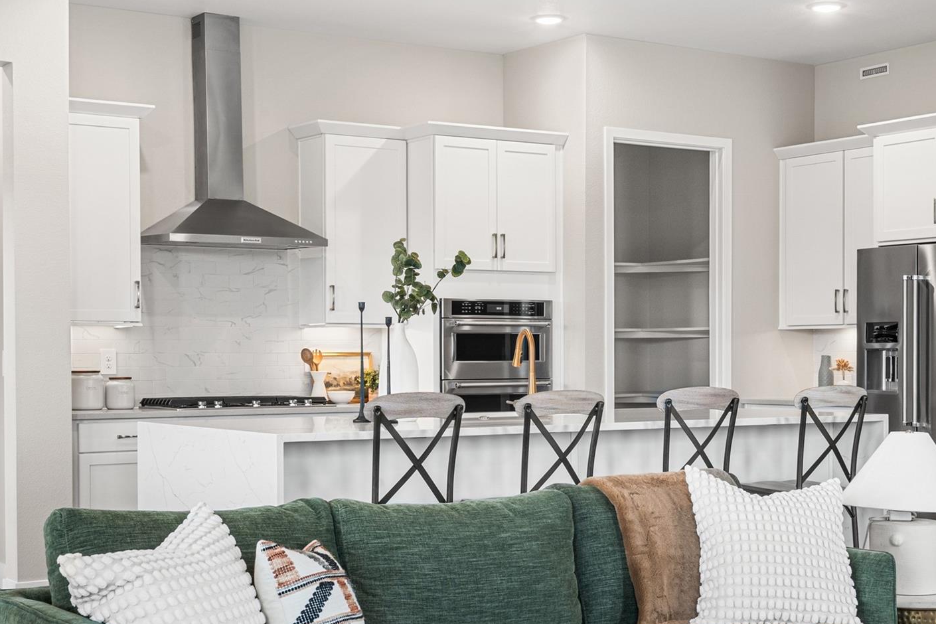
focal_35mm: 59
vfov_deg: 23.0
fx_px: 1534
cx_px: 518
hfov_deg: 33.9
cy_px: 337
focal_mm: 35
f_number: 14
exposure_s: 1
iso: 400
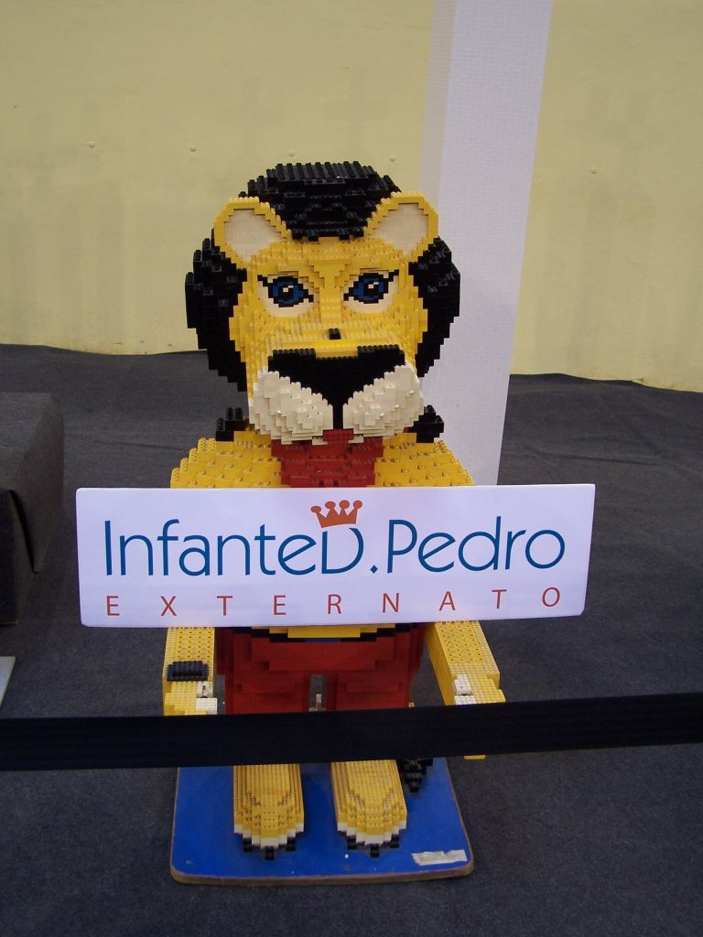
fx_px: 1083
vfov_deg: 46.8
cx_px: 352
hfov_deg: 36.0
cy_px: 468
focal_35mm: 40
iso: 80
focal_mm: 6.7
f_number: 2.8
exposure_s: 1/30
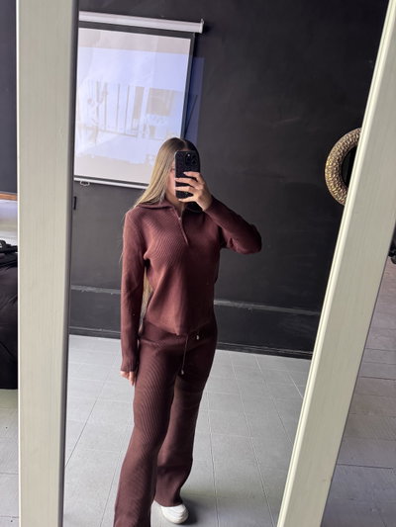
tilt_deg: -20.8
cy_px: 264
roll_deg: -5.9
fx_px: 366
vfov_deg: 71.6
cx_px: 198
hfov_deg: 56.8
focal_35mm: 24
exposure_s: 1/60
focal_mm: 6.76
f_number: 1.78
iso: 320
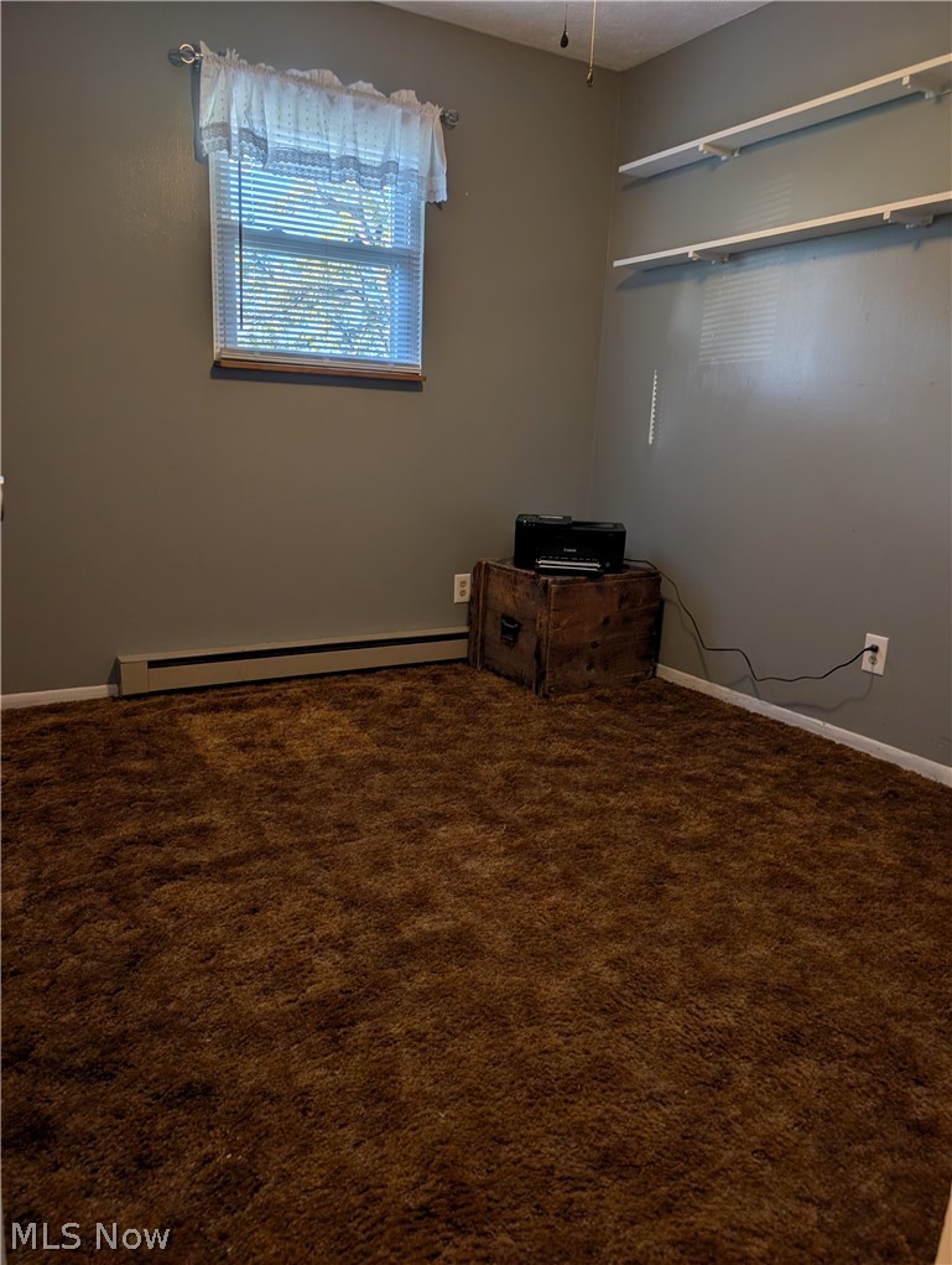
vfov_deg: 71.5
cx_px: 476
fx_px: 878
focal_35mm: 24
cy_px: 632
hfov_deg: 56.9
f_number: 1.68
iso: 20
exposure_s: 1/120
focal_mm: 6.9
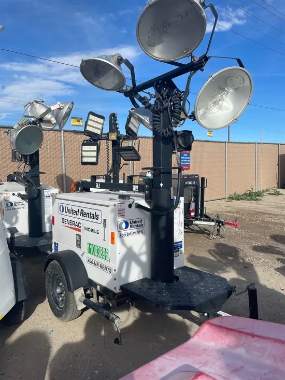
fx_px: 285
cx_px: 142
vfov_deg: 67.3
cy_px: 190
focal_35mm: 26
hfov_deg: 53.1
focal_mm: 4.2
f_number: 1.6
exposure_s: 1/3731
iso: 32
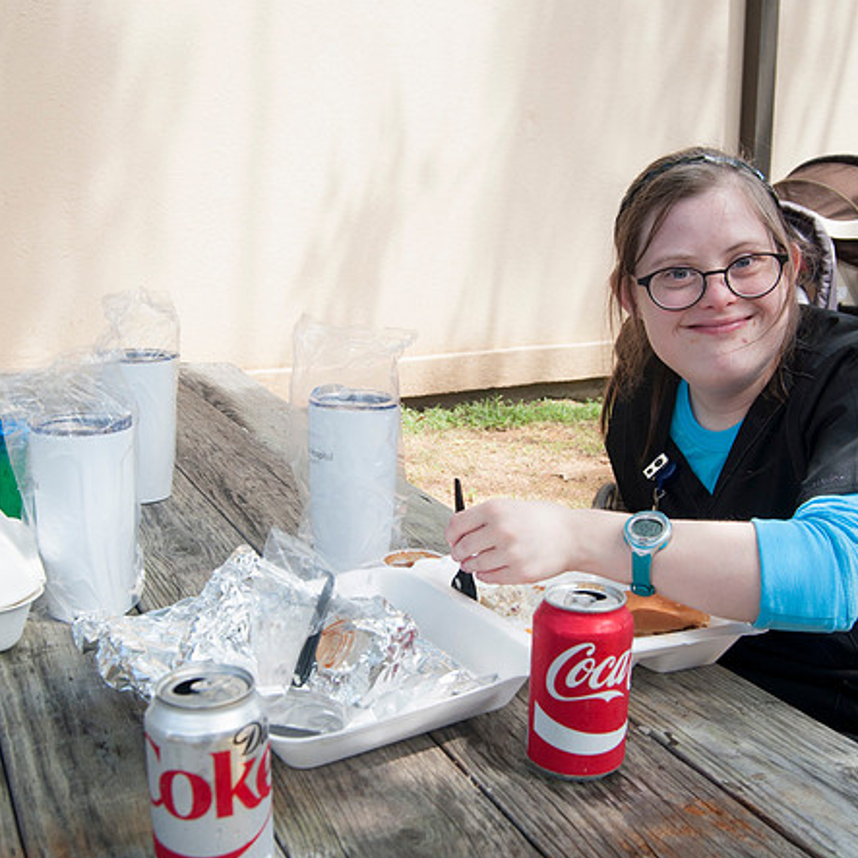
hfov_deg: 40.9
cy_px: 455
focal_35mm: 41
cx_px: 446
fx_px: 1150
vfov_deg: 40.9
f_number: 5.6
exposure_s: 1/500
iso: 200
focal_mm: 20
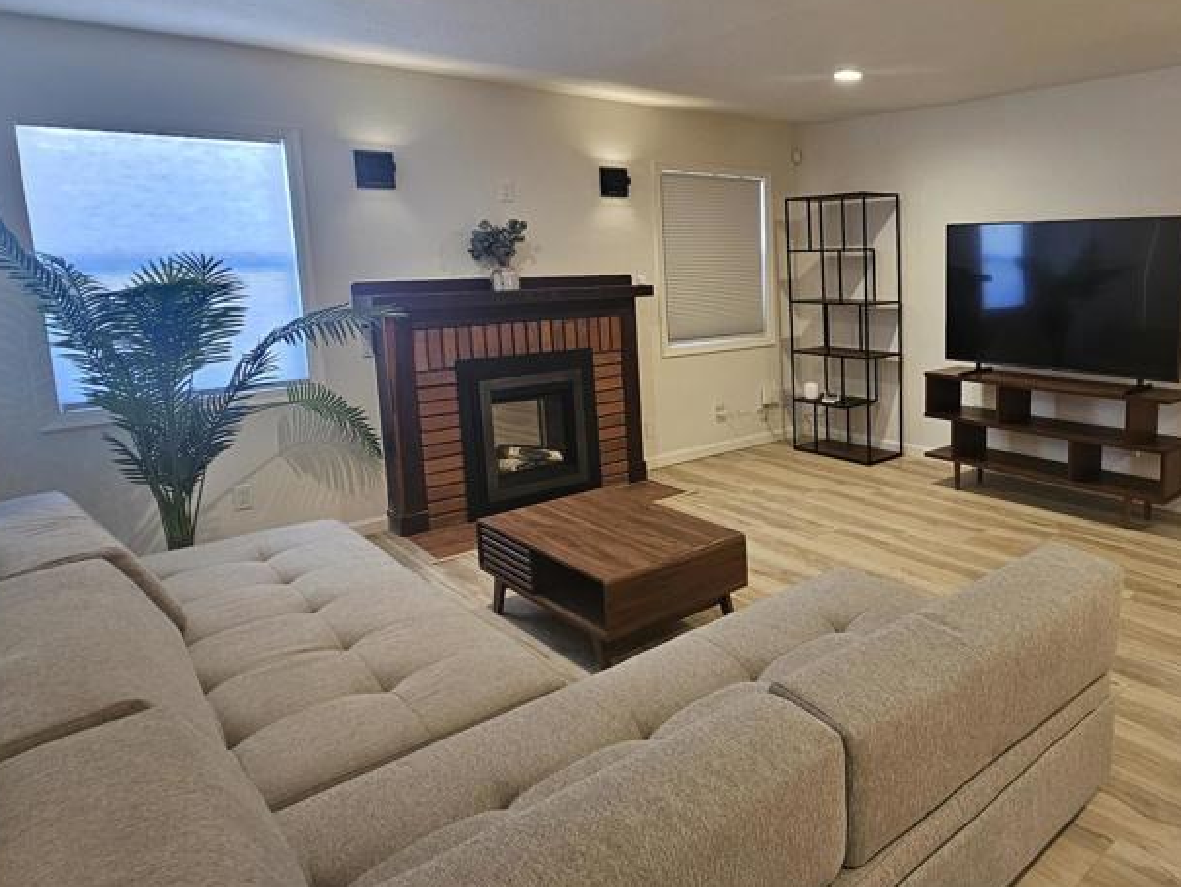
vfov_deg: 60.8
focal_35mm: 22
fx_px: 751
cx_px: 849
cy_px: 379
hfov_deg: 72.4
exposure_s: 1/60
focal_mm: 2.2
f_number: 2.2
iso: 160
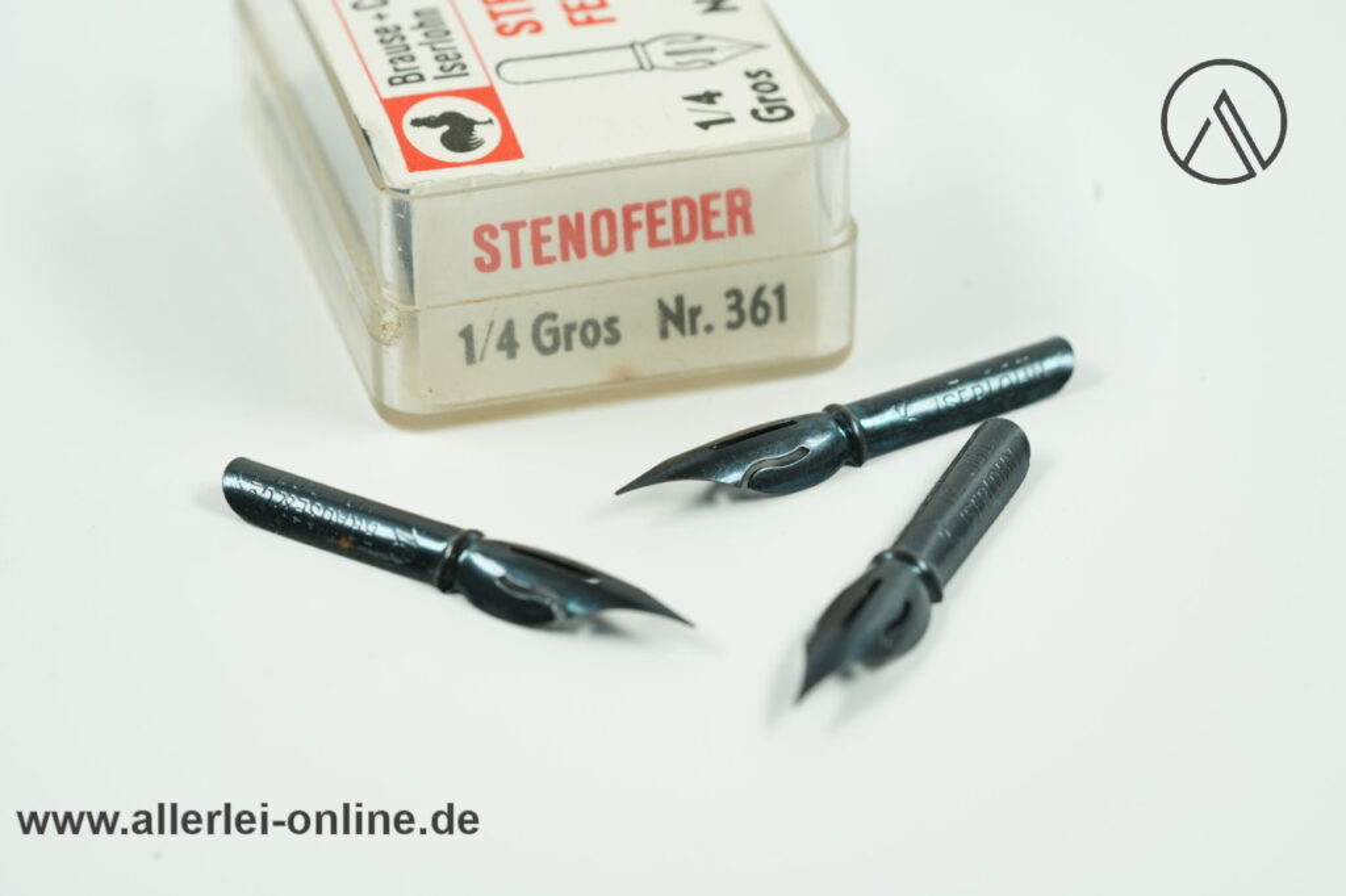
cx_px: 673
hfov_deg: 22.6
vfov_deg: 15.2
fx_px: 3364
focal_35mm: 90
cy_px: 448
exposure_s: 1/25
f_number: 8
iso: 500
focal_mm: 90
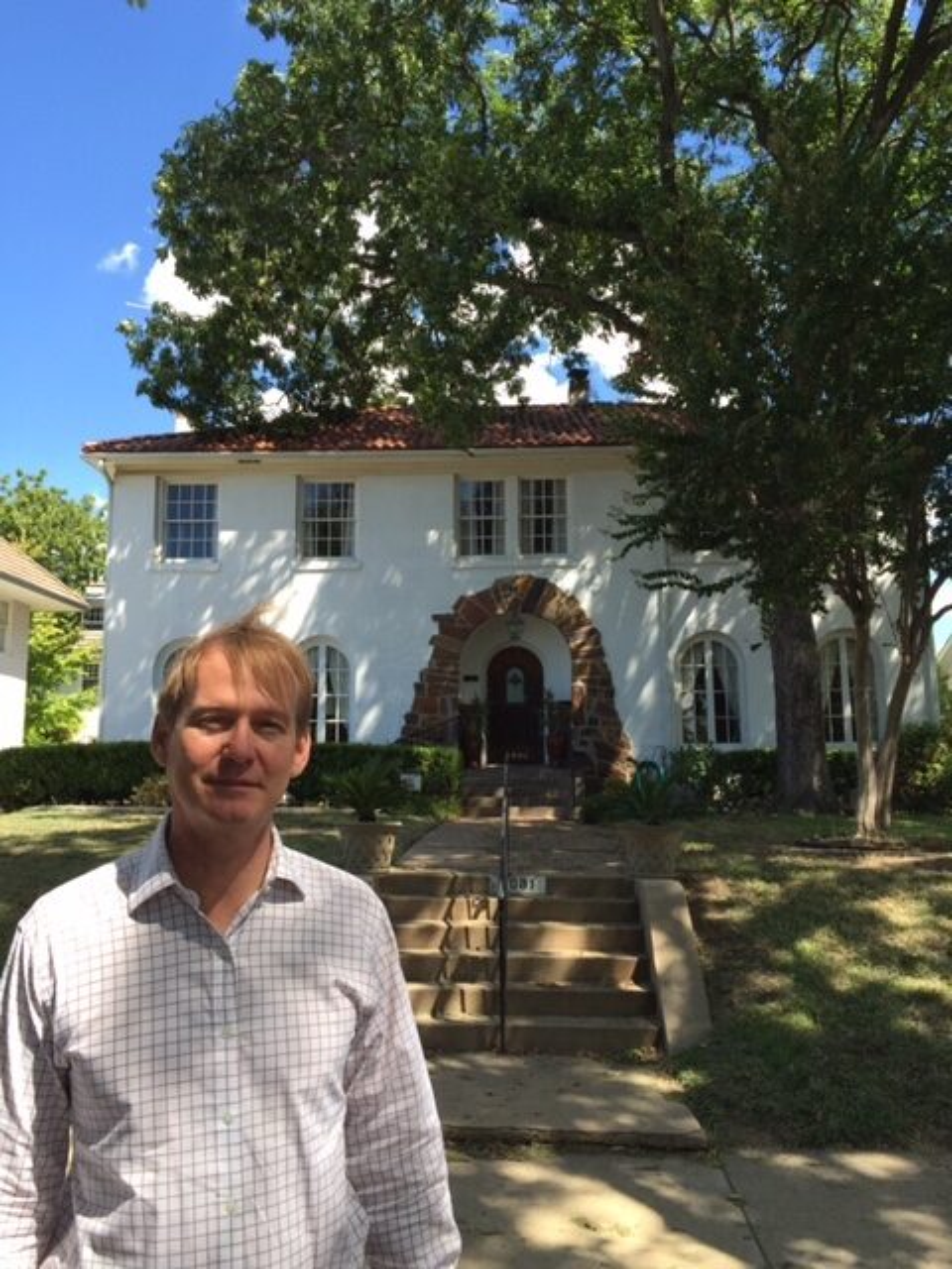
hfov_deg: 48.2
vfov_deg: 61.7
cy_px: 634
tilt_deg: +10.1
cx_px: 476
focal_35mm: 29
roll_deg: -0.9
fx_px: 1063
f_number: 2.2
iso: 32
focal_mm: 4.15
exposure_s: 1/599
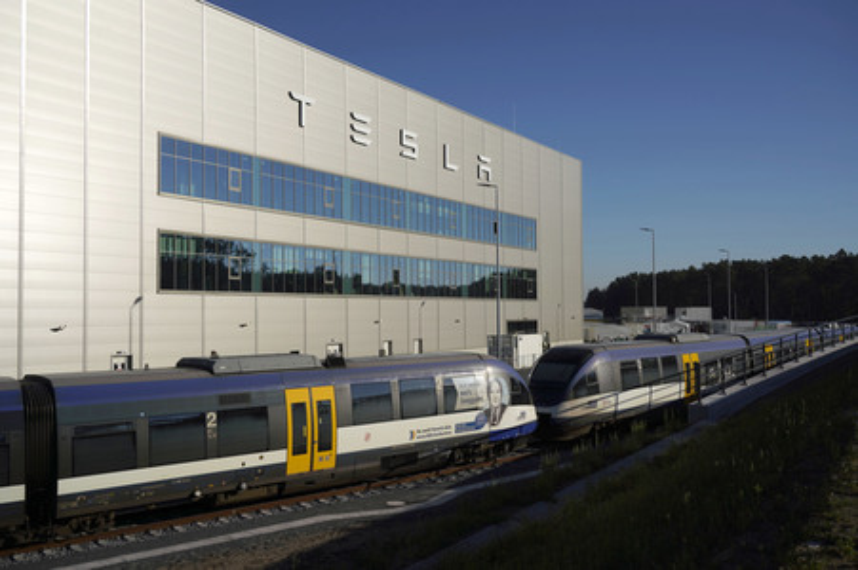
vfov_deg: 38.8
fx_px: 810
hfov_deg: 55.8
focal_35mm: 34
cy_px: 285
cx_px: 429
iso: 100
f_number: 8
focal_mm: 34
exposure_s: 1/800
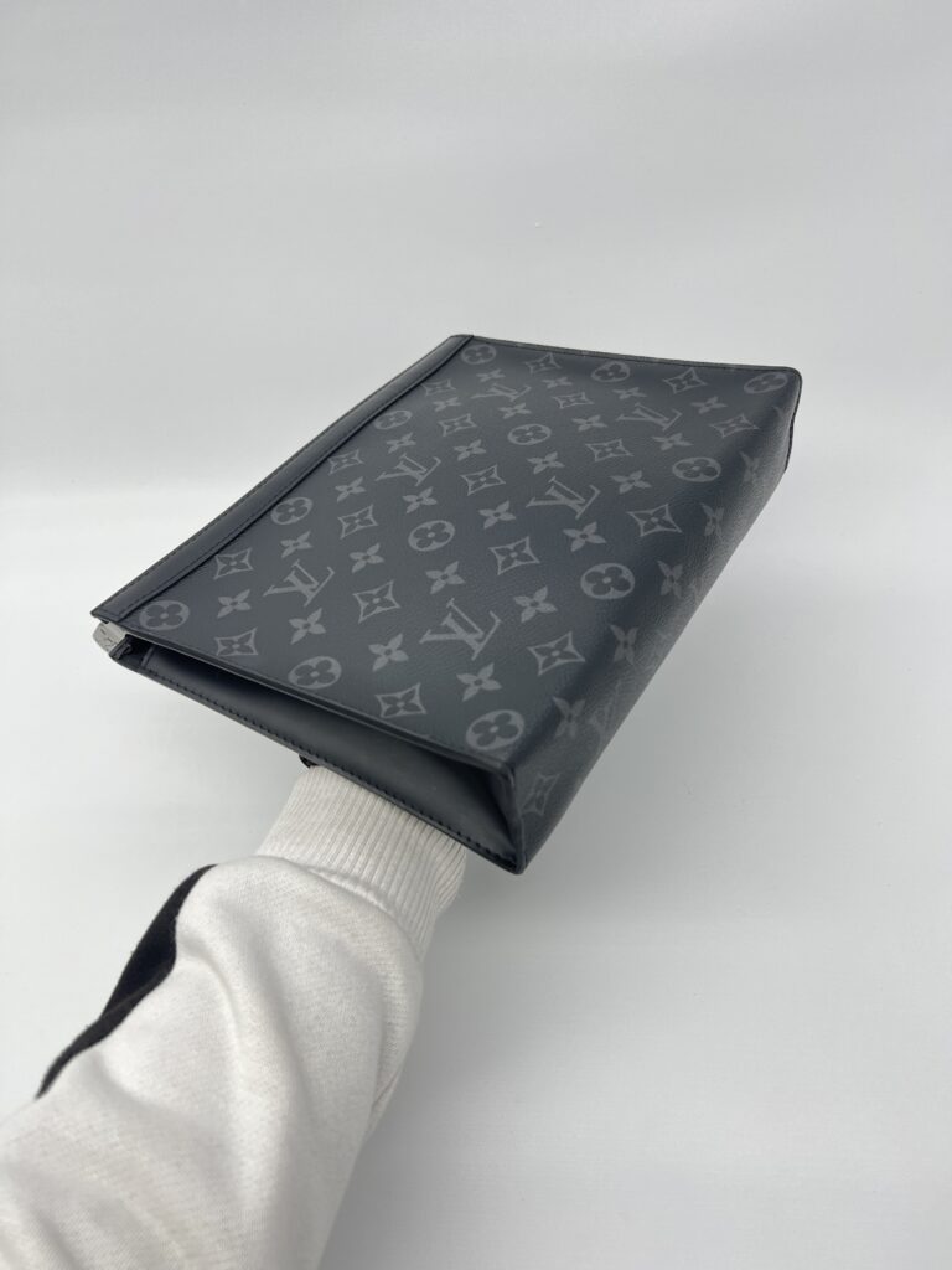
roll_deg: +4.8
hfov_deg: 53.1
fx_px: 953
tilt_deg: -43.0
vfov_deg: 67.3
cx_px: 476
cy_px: 635
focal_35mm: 26
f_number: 1.5
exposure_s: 1/100
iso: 32
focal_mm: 5.7
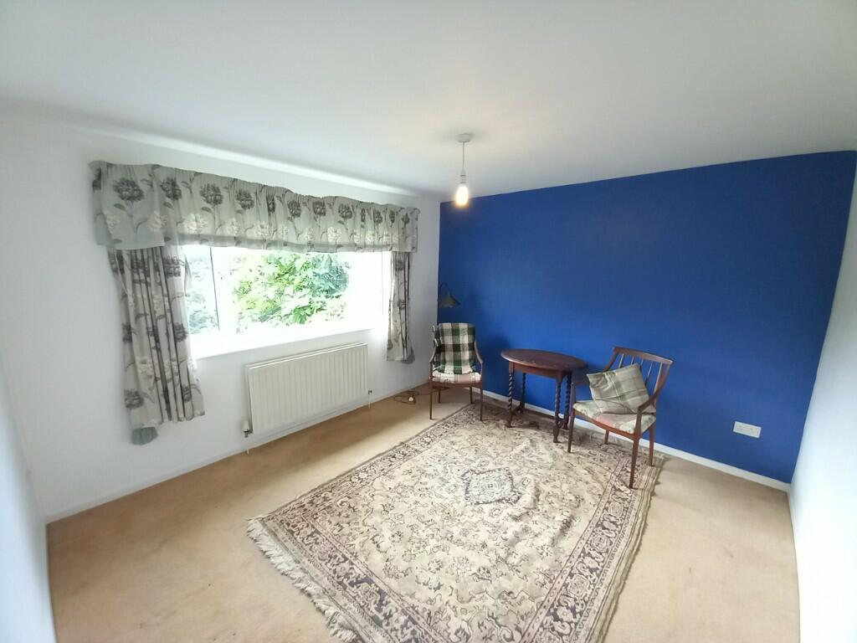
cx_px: 428
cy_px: 322
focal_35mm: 13
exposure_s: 1/60
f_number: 2.2
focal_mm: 1.13
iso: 80
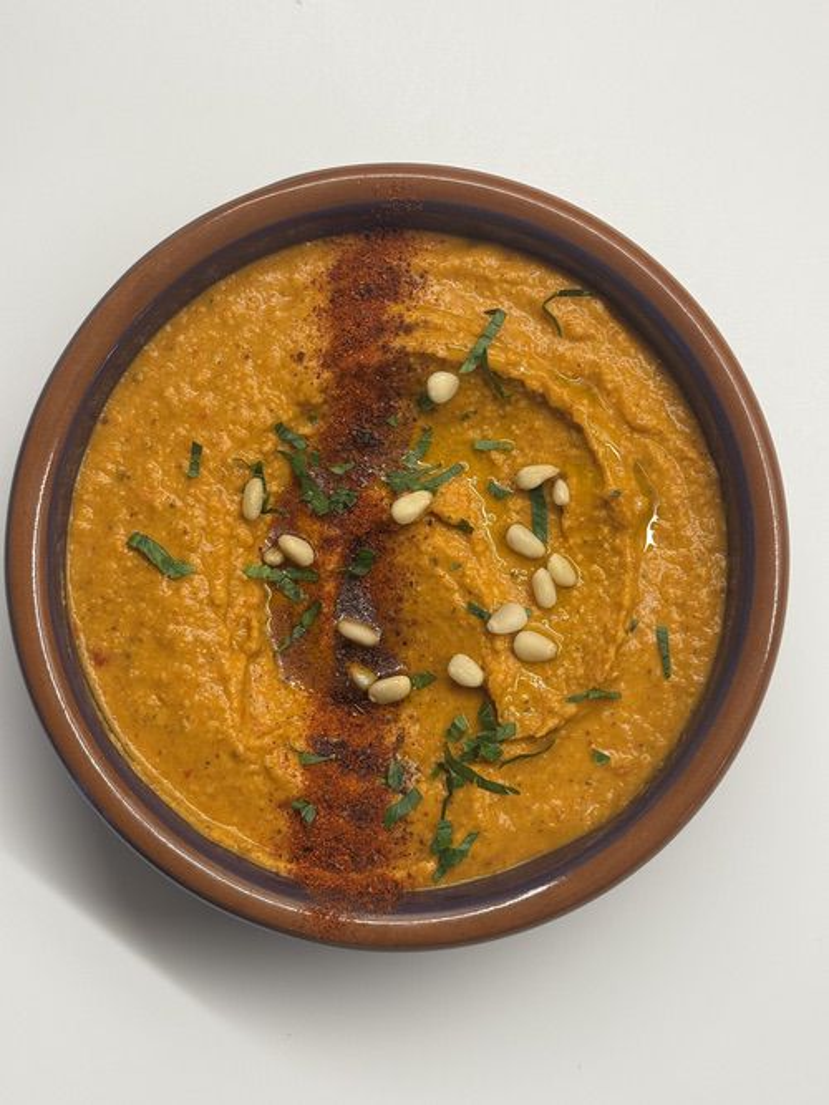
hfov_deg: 30.3
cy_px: 552
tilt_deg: -85.7
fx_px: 1533
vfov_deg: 39.7
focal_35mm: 48
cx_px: 414
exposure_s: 1/100
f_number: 1.78
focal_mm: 6.76
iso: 50
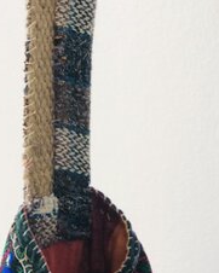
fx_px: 834
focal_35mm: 103
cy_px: 89
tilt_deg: -6.1
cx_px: 317
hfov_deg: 14.1
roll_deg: +12.0
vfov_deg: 18.6
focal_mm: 3.99
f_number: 1.8
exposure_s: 1/20
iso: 40
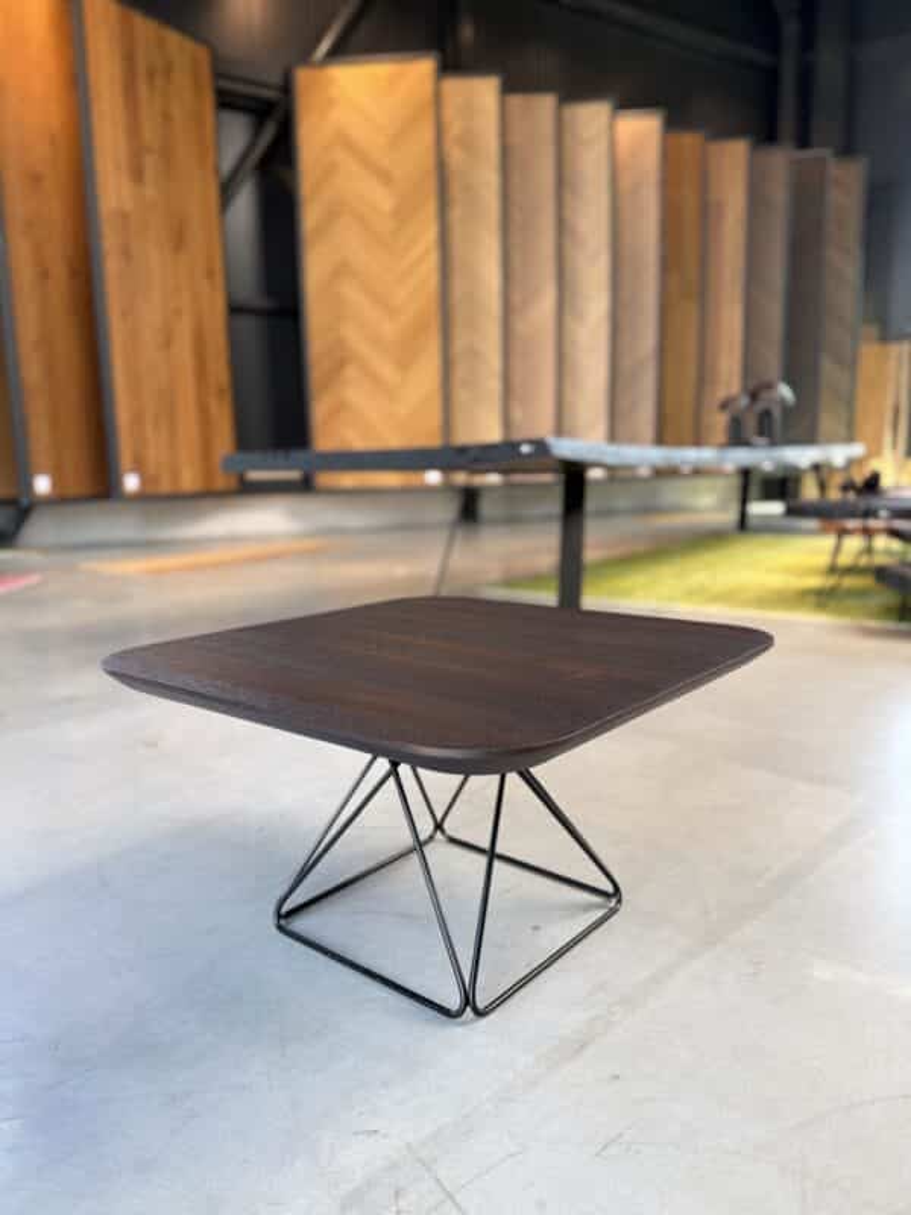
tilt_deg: -8.7
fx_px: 842
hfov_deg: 56.8
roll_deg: +1.1
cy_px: 608
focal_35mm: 24
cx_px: 456
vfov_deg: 71.6
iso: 100
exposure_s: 1/121
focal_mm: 6.76
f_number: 1.78
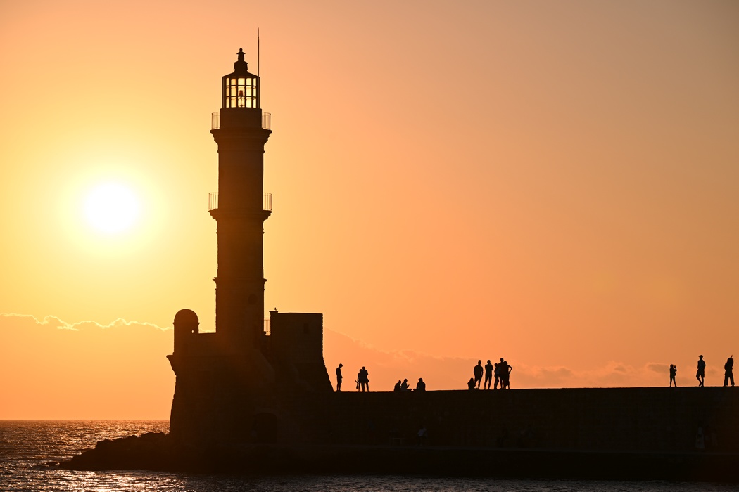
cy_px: 246
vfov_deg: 9.1
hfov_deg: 13.7
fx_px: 3079
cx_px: 370
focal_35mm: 150
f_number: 7.1
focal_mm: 150
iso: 64
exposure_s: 1/640
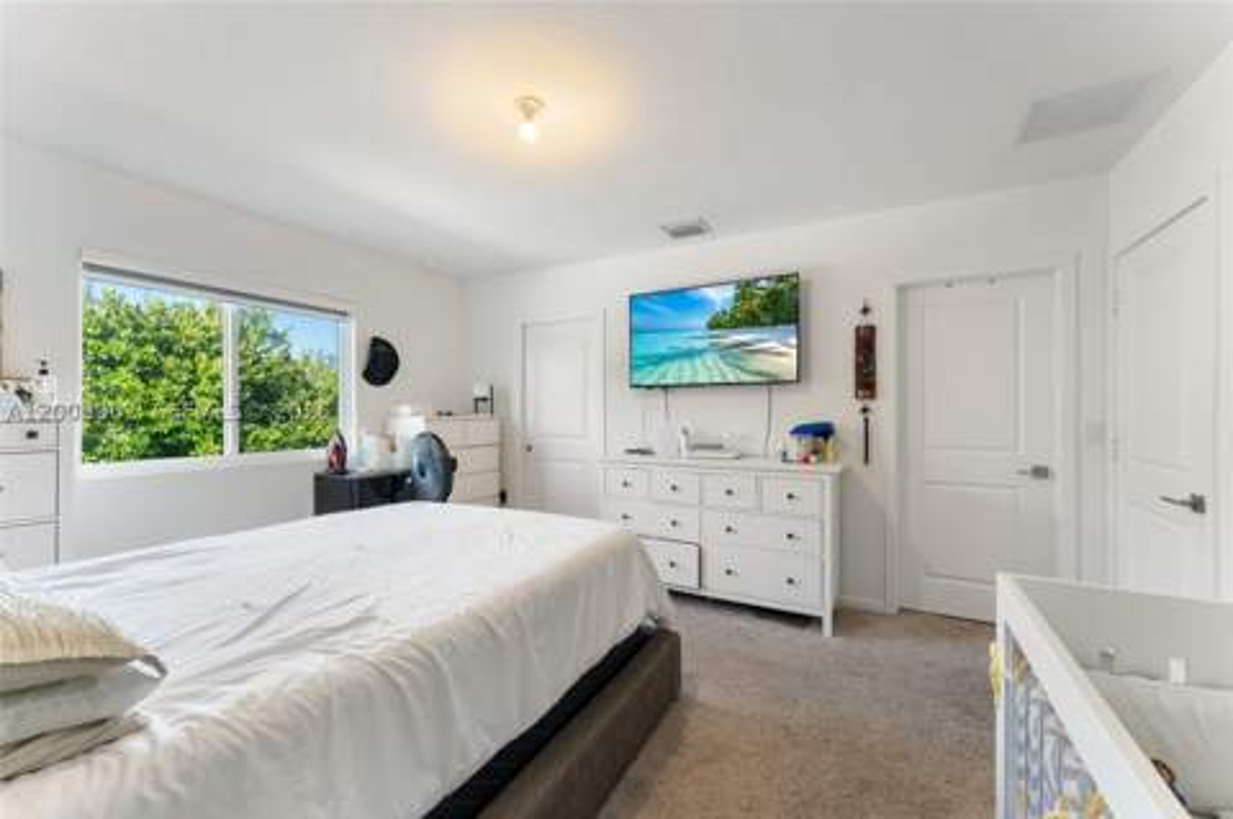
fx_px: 479
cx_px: 616
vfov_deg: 81.1
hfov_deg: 104.3
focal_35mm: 14
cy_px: 410
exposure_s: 1/4
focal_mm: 14
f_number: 9
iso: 800
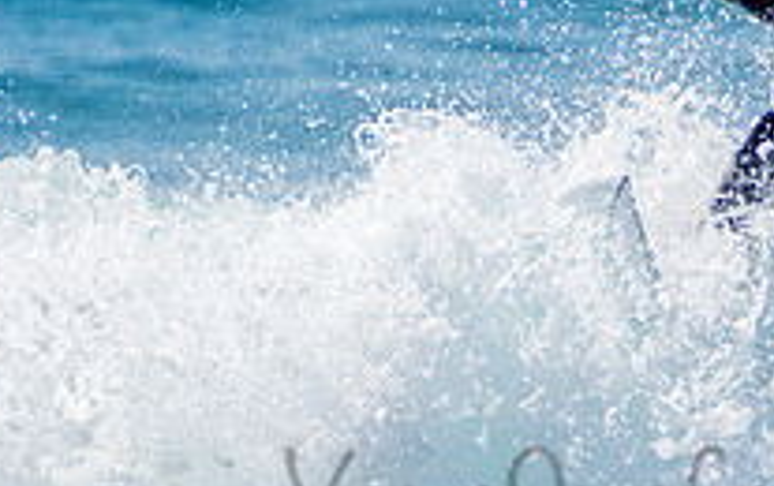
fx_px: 36120
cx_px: 669
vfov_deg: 0.8
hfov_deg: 1.2
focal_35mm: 1710
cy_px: 473
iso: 220
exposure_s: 1/2000
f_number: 5.6
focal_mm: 400
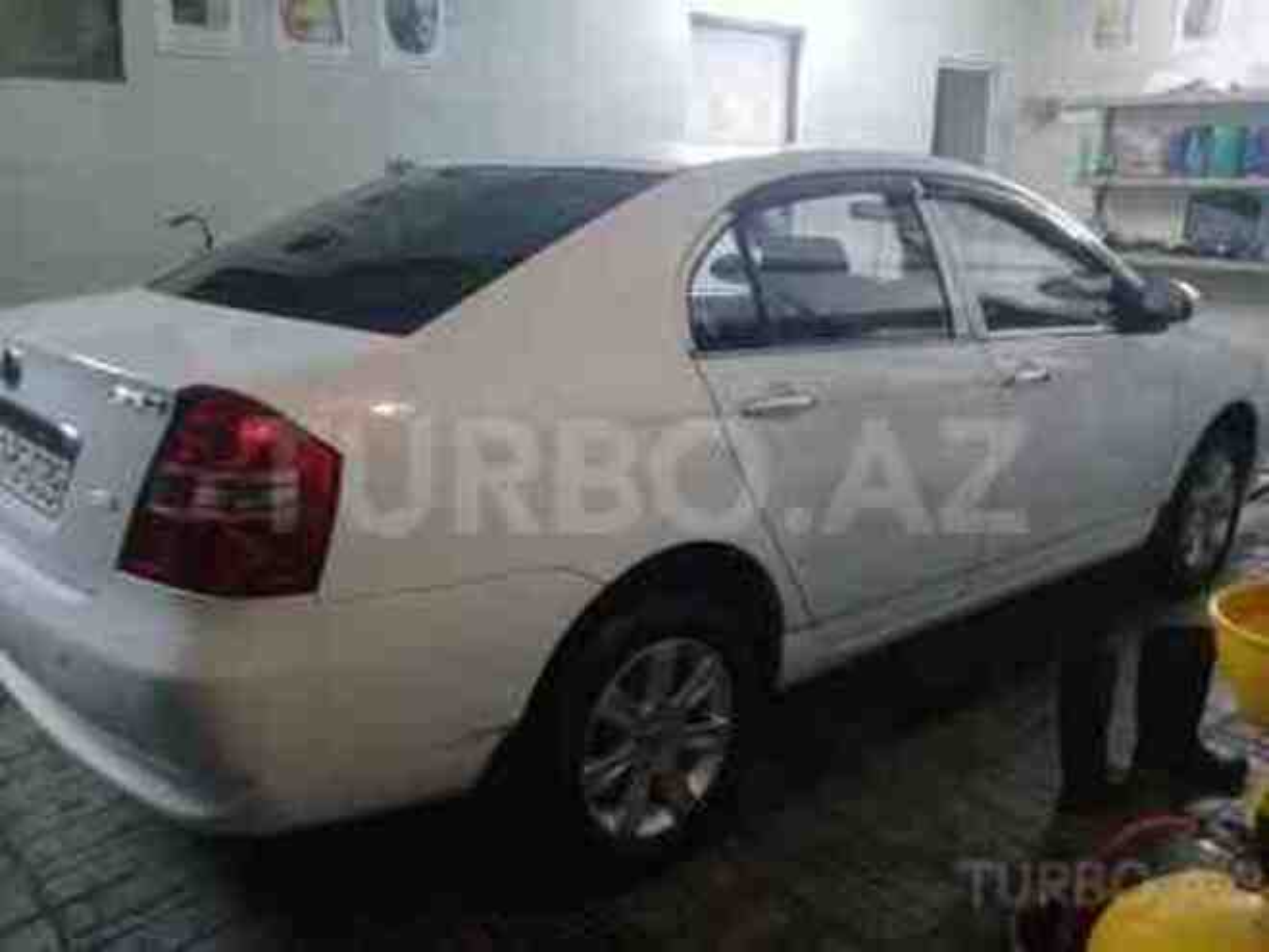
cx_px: 634
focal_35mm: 31
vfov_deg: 45.4
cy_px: 476
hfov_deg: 58.4
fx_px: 1136
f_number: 2.2
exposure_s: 1/17
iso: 500
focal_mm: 3.3
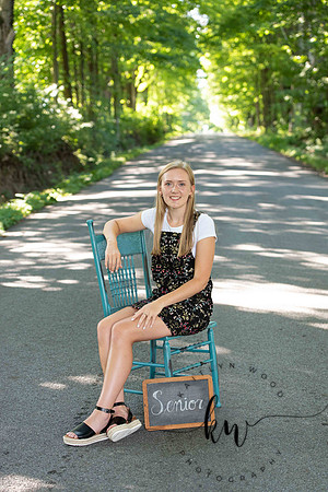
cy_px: 246
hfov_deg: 18.2
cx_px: 164
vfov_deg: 27.0
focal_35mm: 75
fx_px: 1025
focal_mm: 75
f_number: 3.5
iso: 640
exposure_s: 1/200
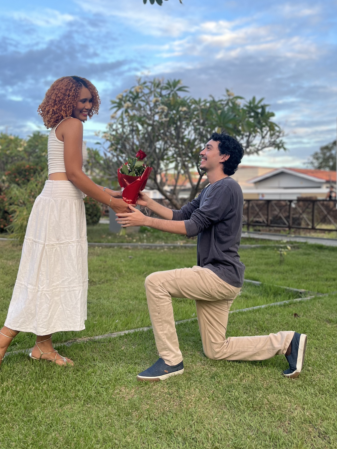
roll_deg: -0.5
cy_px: 192
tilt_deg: +0.7
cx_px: 154
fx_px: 454
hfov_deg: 40.7
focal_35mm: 35
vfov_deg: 52.4
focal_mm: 5.1
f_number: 1.6
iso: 50
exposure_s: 1/369
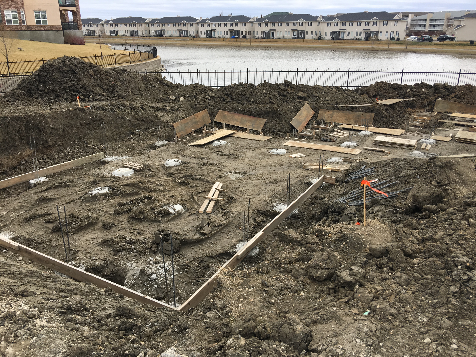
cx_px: 238
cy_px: 178
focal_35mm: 29
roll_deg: -1.5
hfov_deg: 61.7
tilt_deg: -17.6
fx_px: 399
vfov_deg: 48.2
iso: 25
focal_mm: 4.15
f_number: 2.2
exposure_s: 1/427
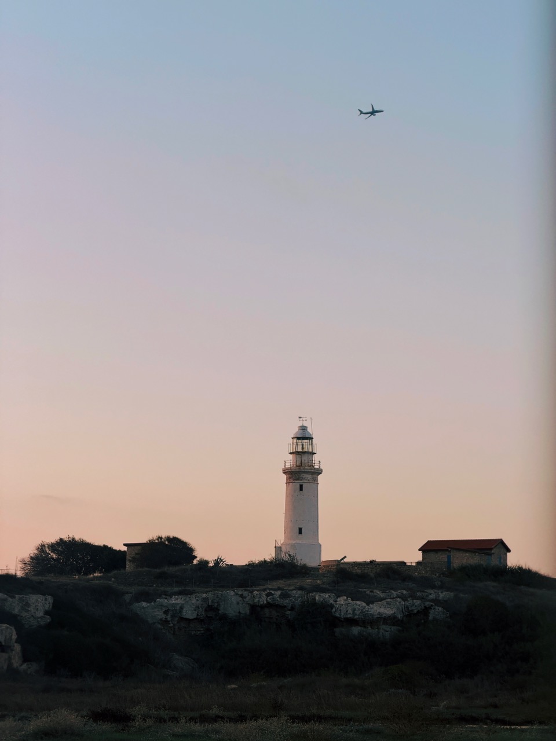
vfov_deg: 19.6
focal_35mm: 100
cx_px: 278
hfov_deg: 14.8
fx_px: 2142
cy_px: 370
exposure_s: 1/289
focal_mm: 16.89
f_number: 2.8
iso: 50
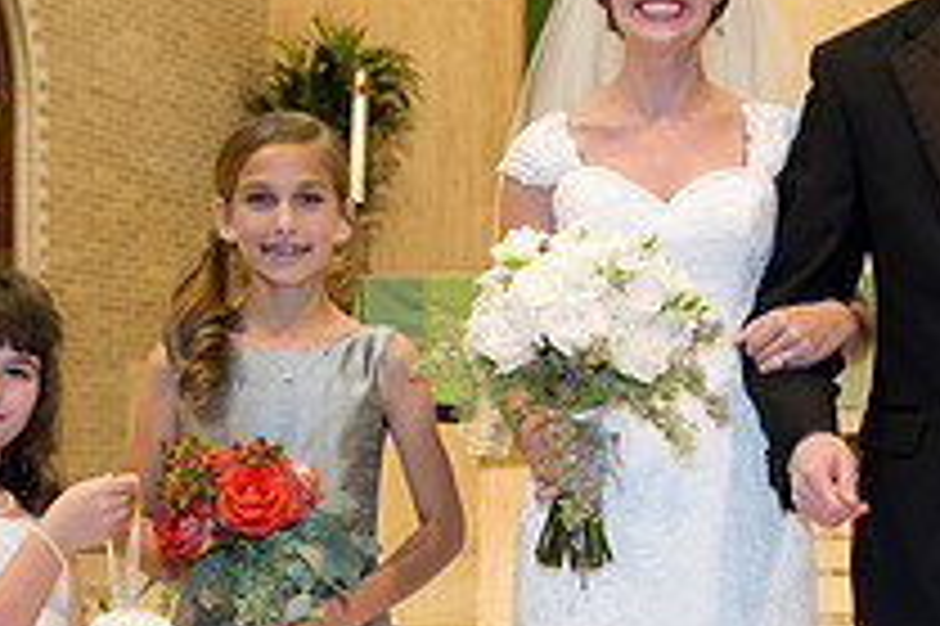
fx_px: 2322
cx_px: 634
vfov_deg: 15.2
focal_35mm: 89
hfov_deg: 22.8
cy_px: 509
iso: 1600
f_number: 5
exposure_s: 1/80
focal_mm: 32
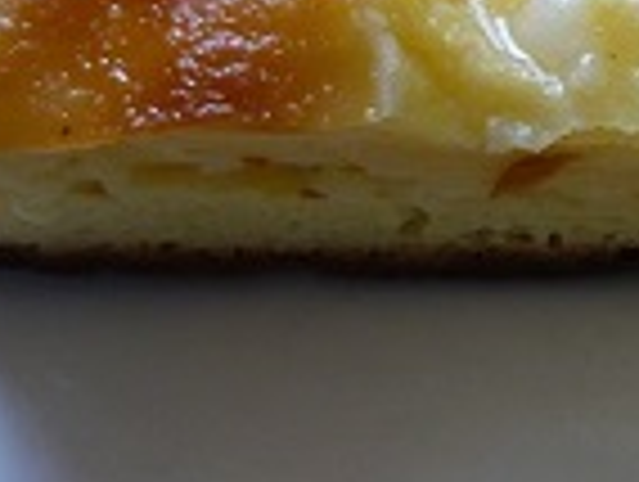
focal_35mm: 100
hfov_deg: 18.3
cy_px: 92
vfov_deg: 14.7
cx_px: 835
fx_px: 1849
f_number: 2.8
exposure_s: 1/50
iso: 100
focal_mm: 5.5
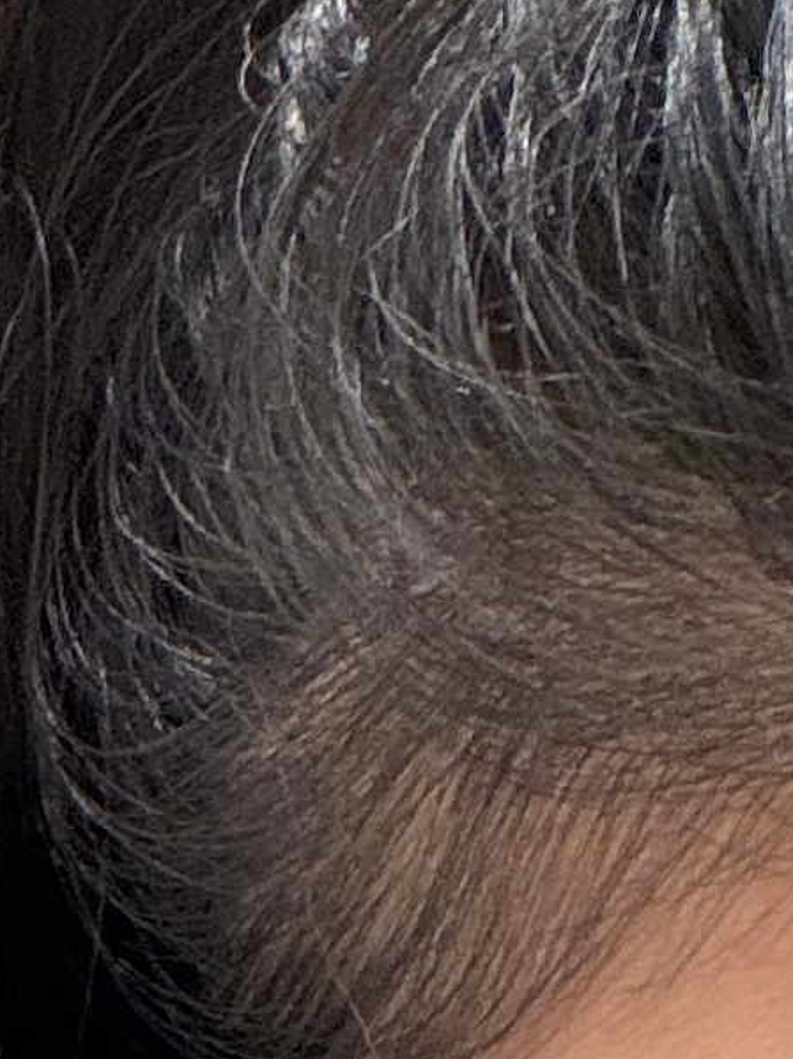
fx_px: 4738
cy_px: 1934
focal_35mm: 155
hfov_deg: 9.3
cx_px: 1136
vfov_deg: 11.7
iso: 320
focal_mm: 2.71
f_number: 1.9
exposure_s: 1/40
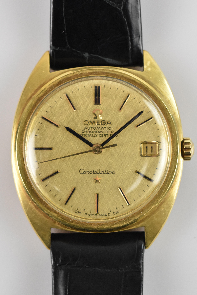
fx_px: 1532
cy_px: 142
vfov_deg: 11.0
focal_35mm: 187
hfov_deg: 7.4
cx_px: 100
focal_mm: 105
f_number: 8
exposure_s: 1/125
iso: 2500
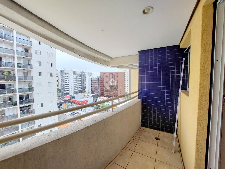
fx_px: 84
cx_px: 112
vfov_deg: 89.9
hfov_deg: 106.2
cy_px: 84
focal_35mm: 13
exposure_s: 1/311
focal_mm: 1.74
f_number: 2.2
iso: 50
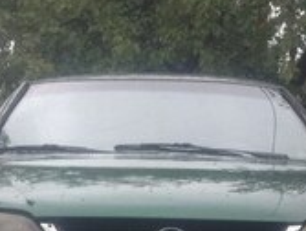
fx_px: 1223
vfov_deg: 10.6
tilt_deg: -1.9
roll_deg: -0.8
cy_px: 296
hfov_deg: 14.3
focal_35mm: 138
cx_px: 147
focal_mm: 4.28
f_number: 2.4
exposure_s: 1/120
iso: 50
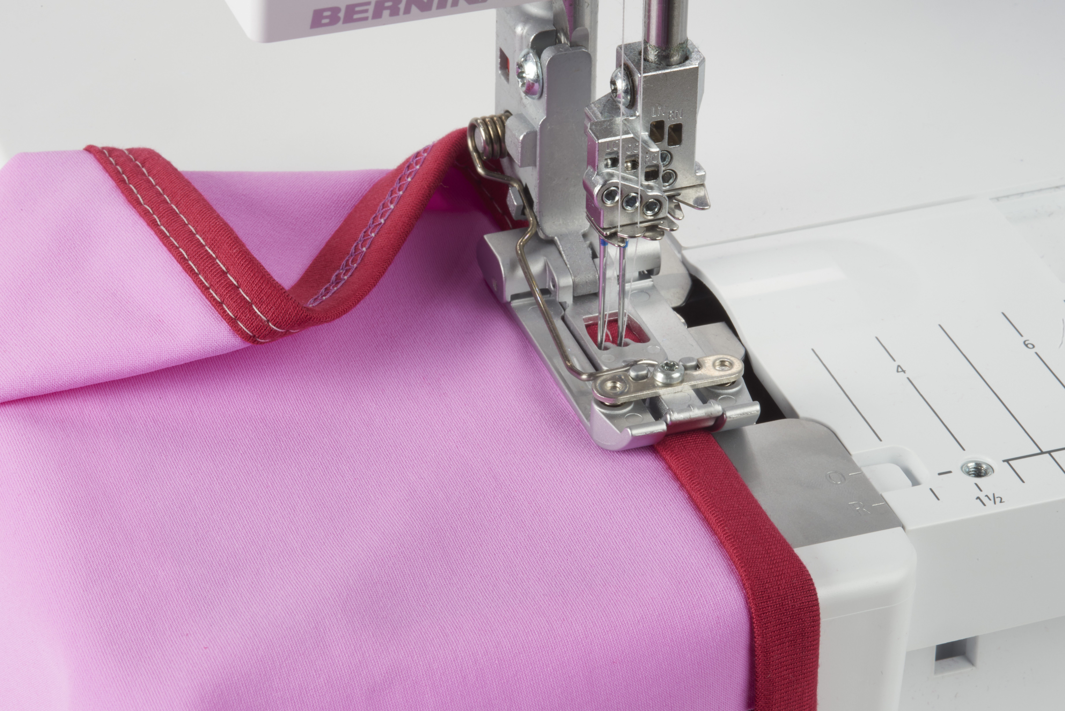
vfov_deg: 13.1
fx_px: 3107
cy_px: 356
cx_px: 532
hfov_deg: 19.5
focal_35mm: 105
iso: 200
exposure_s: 1/20
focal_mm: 105
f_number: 40
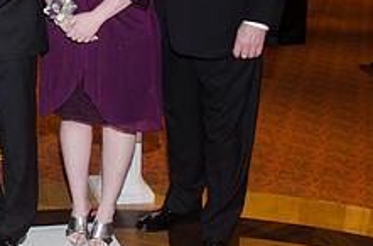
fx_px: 734
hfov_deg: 26.2
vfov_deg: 18.6
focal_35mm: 71
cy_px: 8
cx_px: -42
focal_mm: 18
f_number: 5.6
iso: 400
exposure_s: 1/60
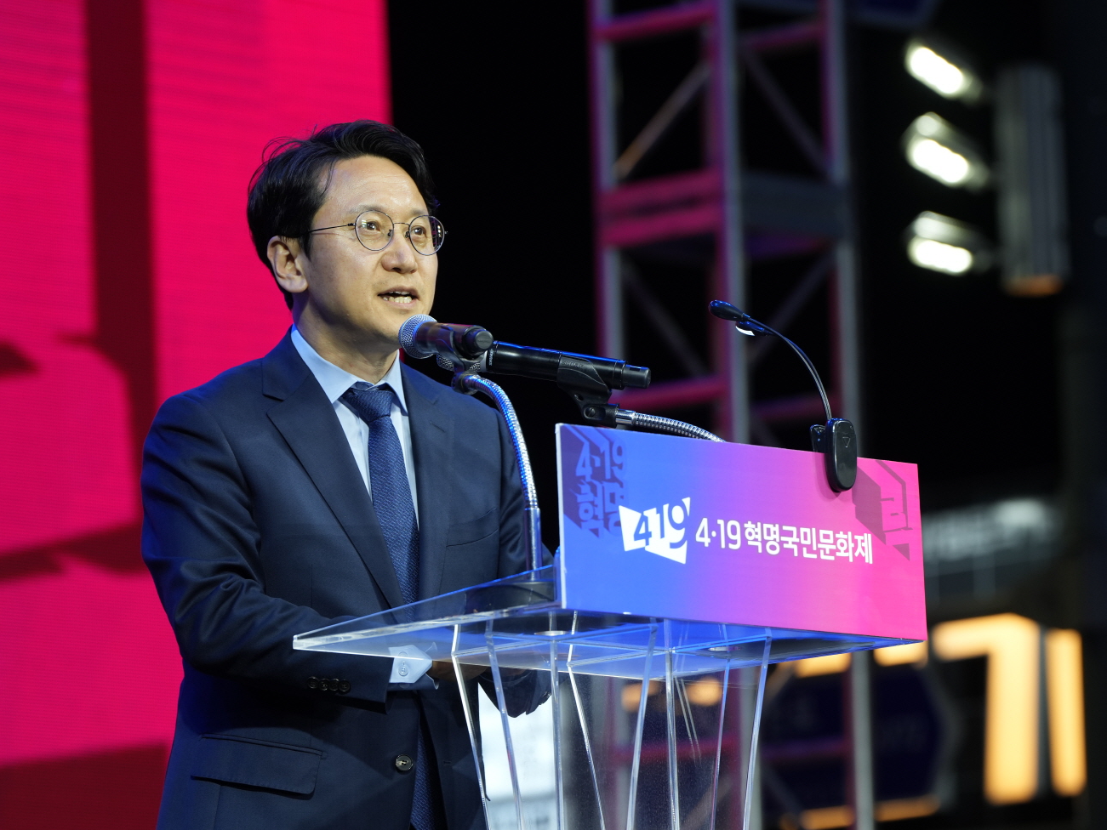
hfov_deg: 7.4
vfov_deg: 5.6
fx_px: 8507
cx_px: 564
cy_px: 499
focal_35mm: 266
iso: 500
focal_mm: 200
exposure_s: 1/200
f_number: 4.5
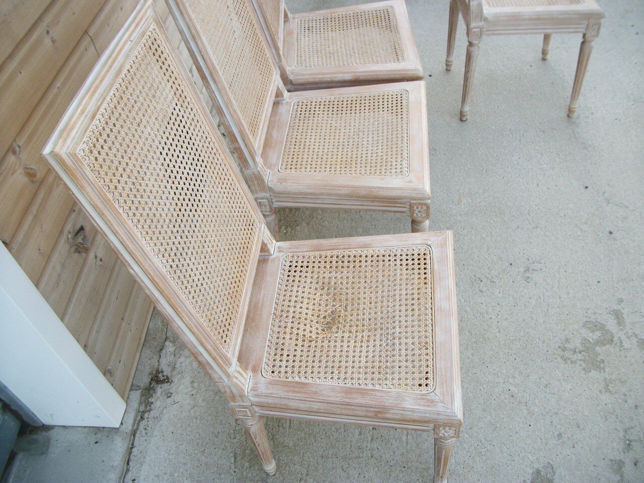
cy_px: 242
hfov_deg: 56.8
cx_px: 322
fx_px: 595
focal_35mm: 32
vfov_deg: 44.2
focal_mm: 5.7
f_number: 2.9
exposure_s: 1/250
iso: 80
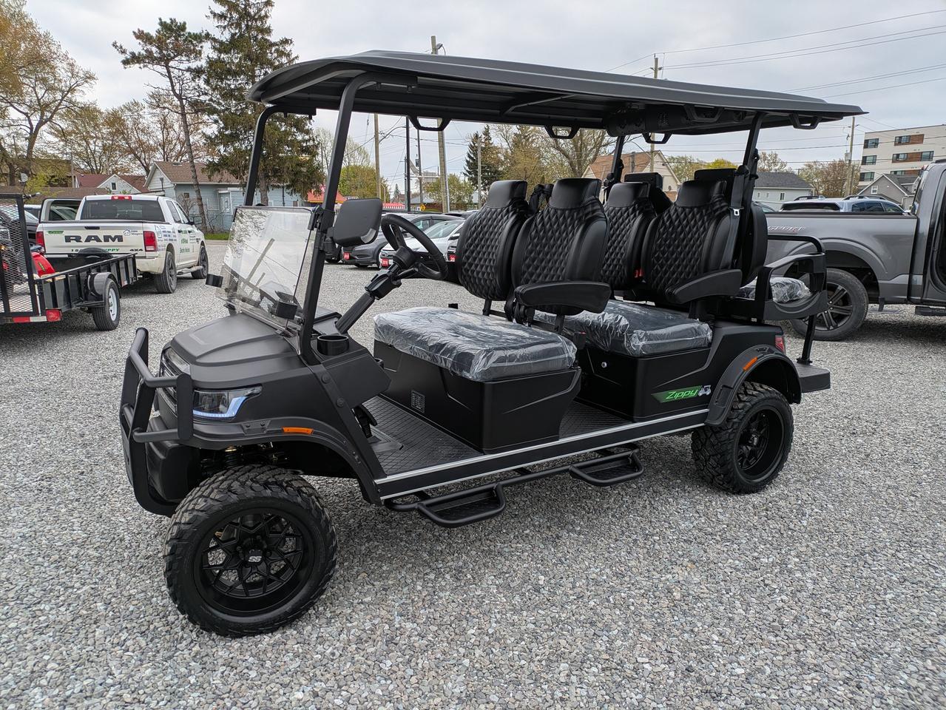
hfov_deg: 69.4
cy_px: 355
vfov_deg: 54.9
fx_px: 683
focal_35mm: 25
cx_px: 473
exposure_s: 1/1546
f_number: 1.89
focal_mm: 5.43
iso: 42
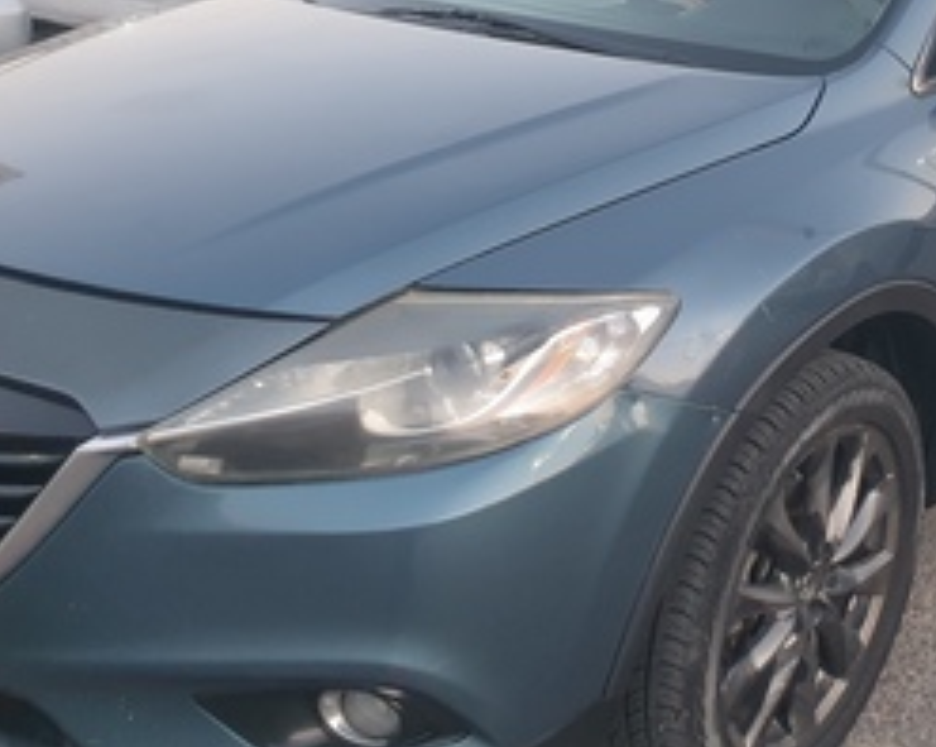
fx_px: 1300
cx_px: 741
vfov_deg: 31.7
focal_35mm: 47
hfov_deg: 38.2
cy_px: 222
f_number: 2.4
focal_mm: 4.3
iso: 250
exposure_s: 1/60
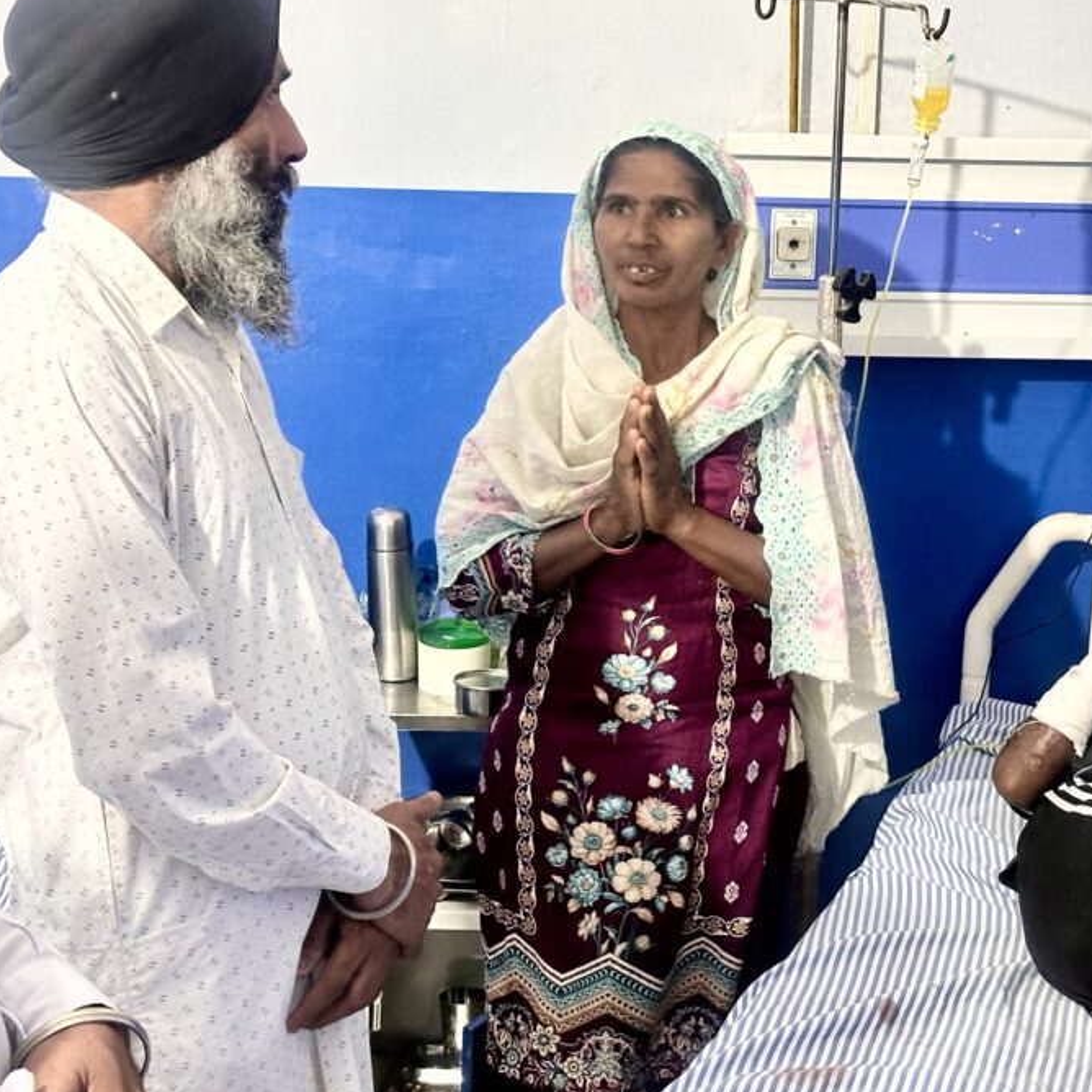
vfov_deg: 26.5
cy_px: 497
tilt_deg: -13.3
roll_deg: -1.8
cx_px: 750
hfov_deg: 26.3
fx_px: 2320
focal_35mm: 65
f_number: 1.78
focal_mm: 6.86
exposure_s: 1/33
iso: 400
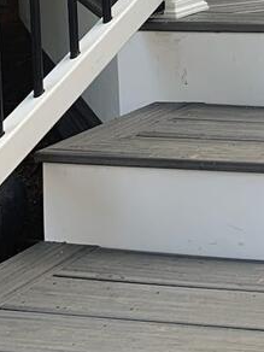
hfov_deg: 11.8
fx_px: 1088
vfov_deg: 17.2
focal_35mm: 107
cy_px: -119
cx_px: 583
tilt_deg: -4.1
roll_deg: +1.1
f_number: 1.8
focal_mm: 4.25
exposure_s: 1/122
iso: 25
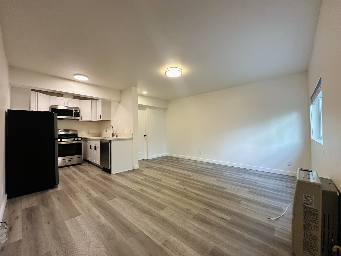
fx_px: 138
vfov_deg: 85.7
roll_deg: +1.1
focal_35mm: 14
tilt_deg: +1.9
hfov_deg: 102.1
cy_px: 128
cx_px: 170
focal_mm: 2.22
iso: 200
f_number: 2.2
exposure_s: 1/120
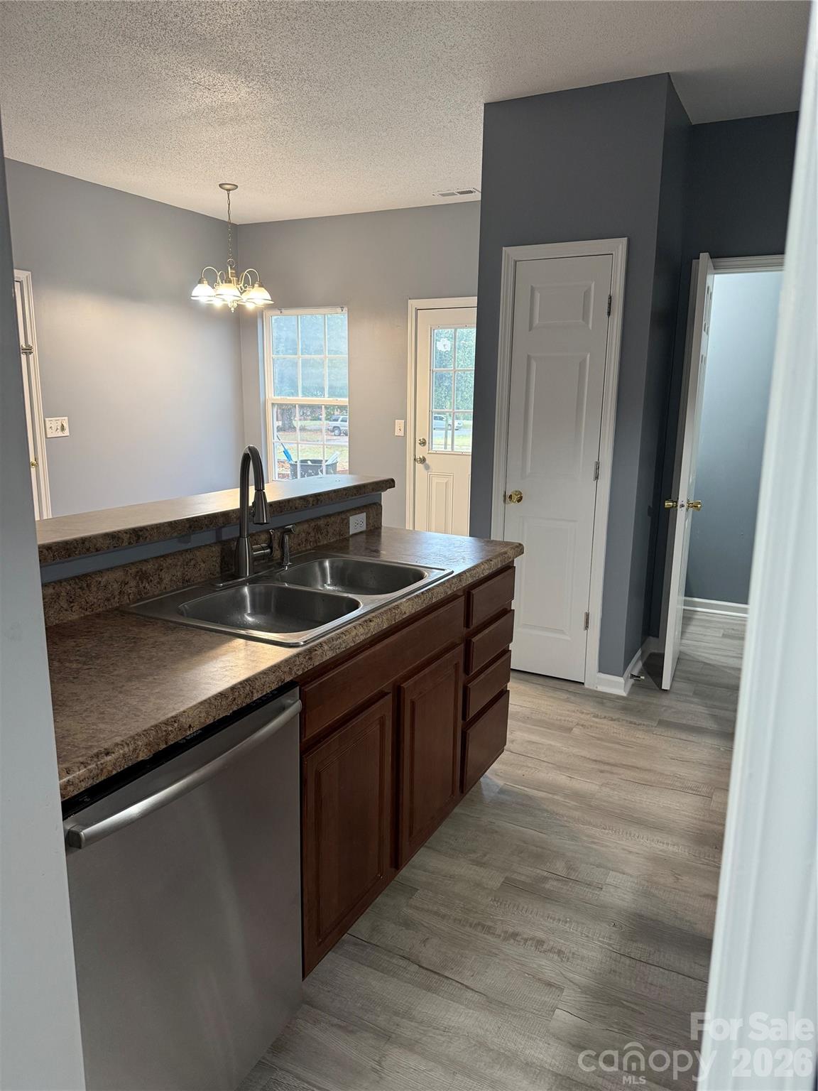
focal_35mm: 24
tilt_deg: -10.5
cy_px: 546
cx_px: 409
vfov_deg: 71.6
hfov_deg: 56.8
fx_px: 756
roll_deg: -1.3
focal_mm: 6.76
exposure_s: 1/60
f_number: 1.78
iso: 200
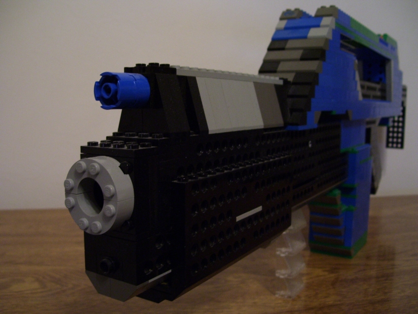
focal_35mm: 37
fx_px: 447
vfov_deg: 38.7
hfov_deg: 50.1
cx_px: 209
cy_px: 157
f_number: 2.7
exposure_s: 1/8
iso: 160
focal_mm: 6
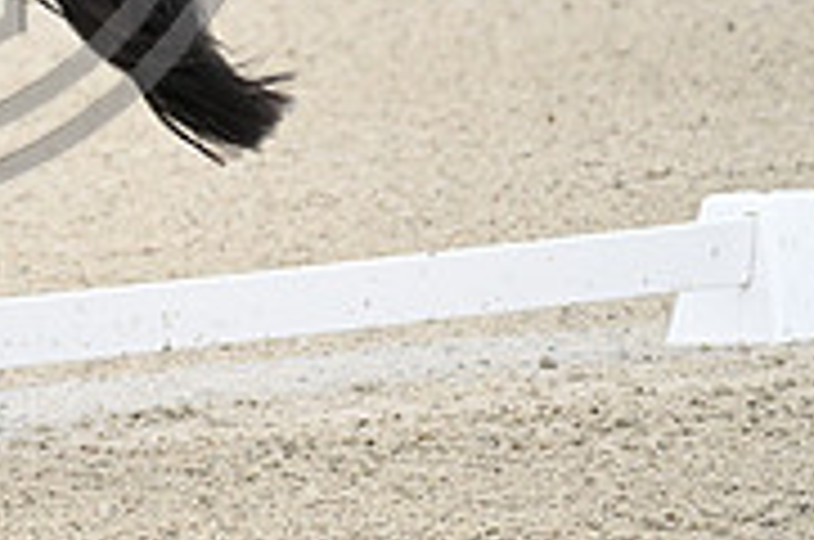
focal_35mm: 1092
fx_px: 24648
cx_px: -225
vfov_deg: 1.3
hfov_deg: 1.9
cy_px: -308
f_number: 4.5
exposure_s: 1/1250
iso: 2500
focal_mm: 340
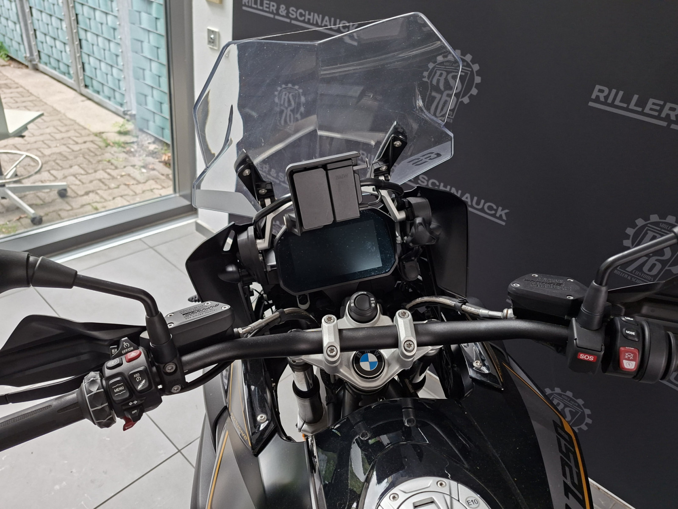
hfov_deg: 73.9
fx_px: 450
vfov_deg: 58.9
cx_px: 339
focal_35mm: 23
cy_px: 254
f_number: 1.8
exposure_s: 1/120
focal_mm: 5.54
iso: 64
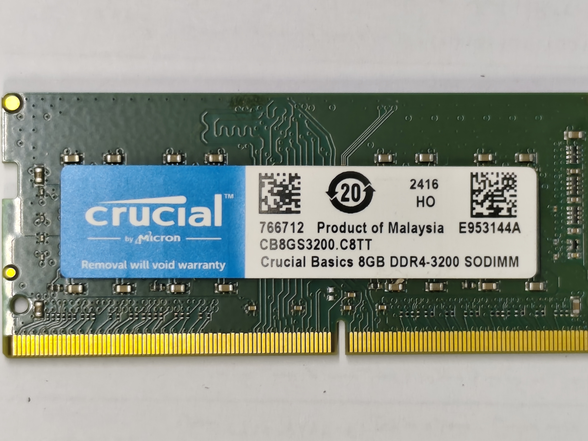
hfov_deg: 14.4
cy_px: 220
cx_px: 294
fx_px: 2327
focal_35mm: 137
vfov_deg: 10.8
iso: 160
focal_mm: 6.19
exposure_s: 1/100
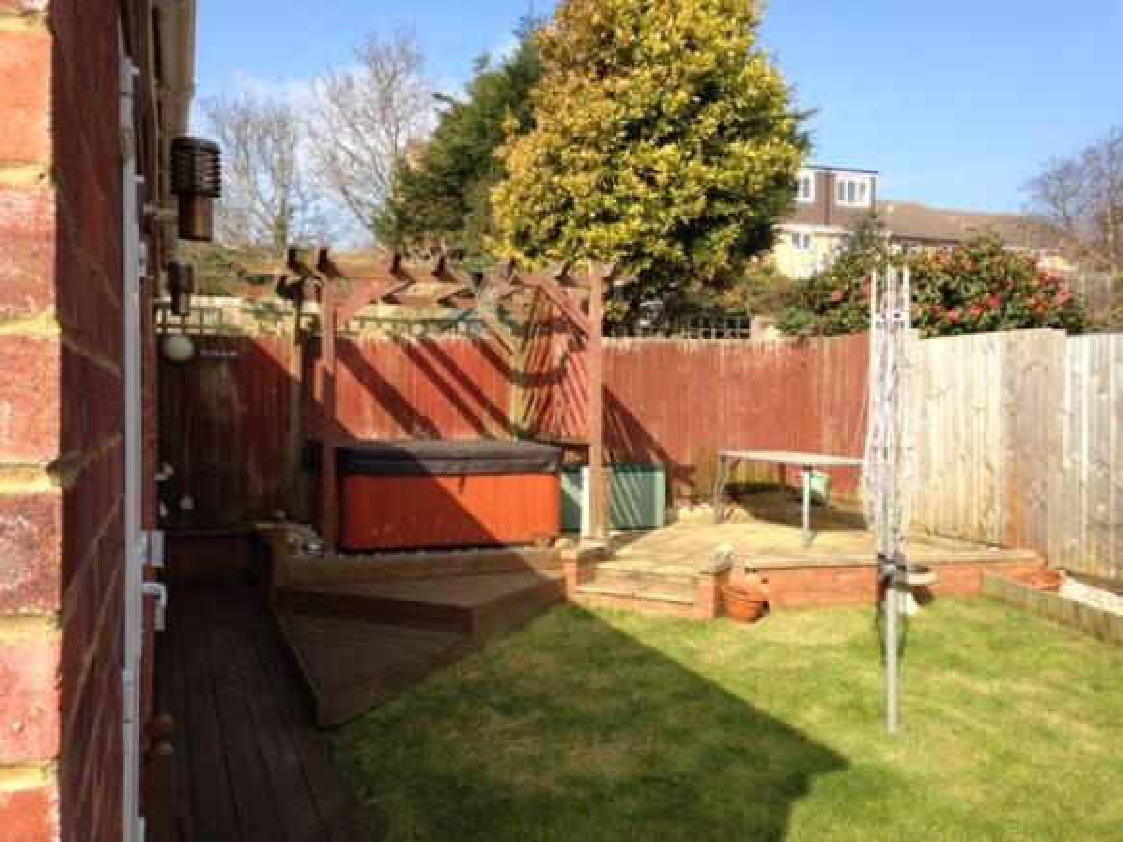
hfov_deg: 55.4
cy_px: 421
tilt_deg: -0.4
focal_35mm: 33
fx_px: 1070
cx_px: 562
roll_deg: -0.2
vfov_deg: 42.9
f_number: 2.4
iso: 50
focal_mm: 4.12
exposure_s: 1/903
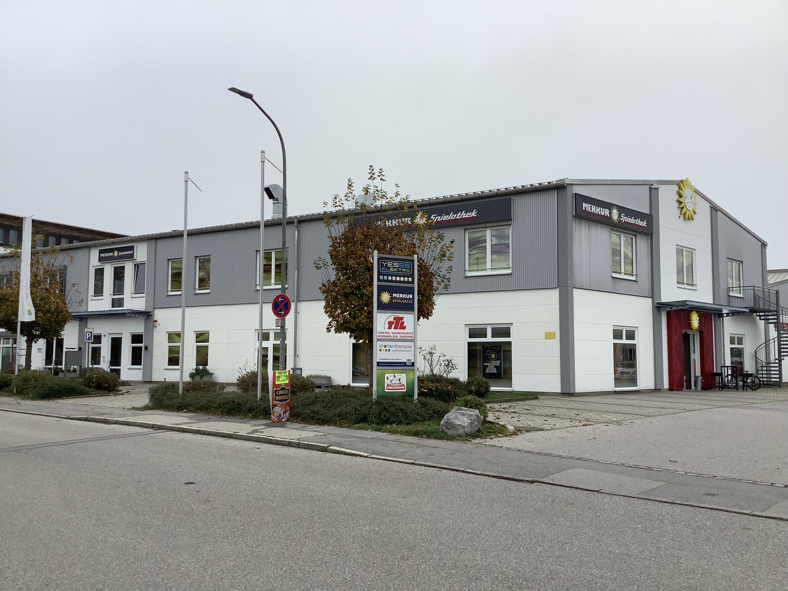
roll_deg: -0.4
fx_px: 706
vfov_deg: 45.4
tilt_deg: +5.4
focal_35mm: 31
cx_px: 394
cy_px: 296
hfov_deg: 58.4
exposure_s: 1/197
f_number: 2.4
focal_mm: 3.3
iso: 25
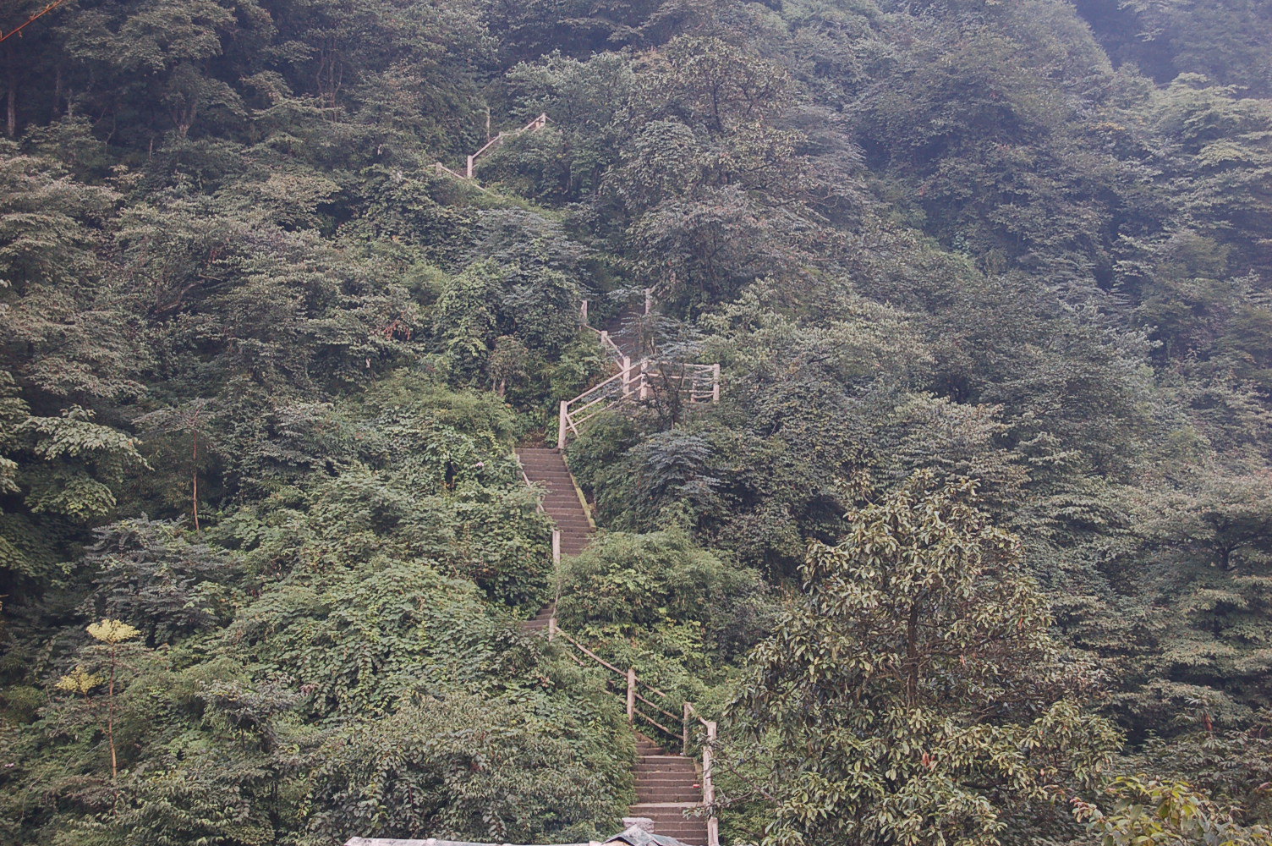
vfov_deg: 19.7
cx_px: 636
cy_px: 423
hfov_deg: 29.3
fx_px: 2436
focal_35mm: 69
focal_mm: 46
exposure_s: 1/60
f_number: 8
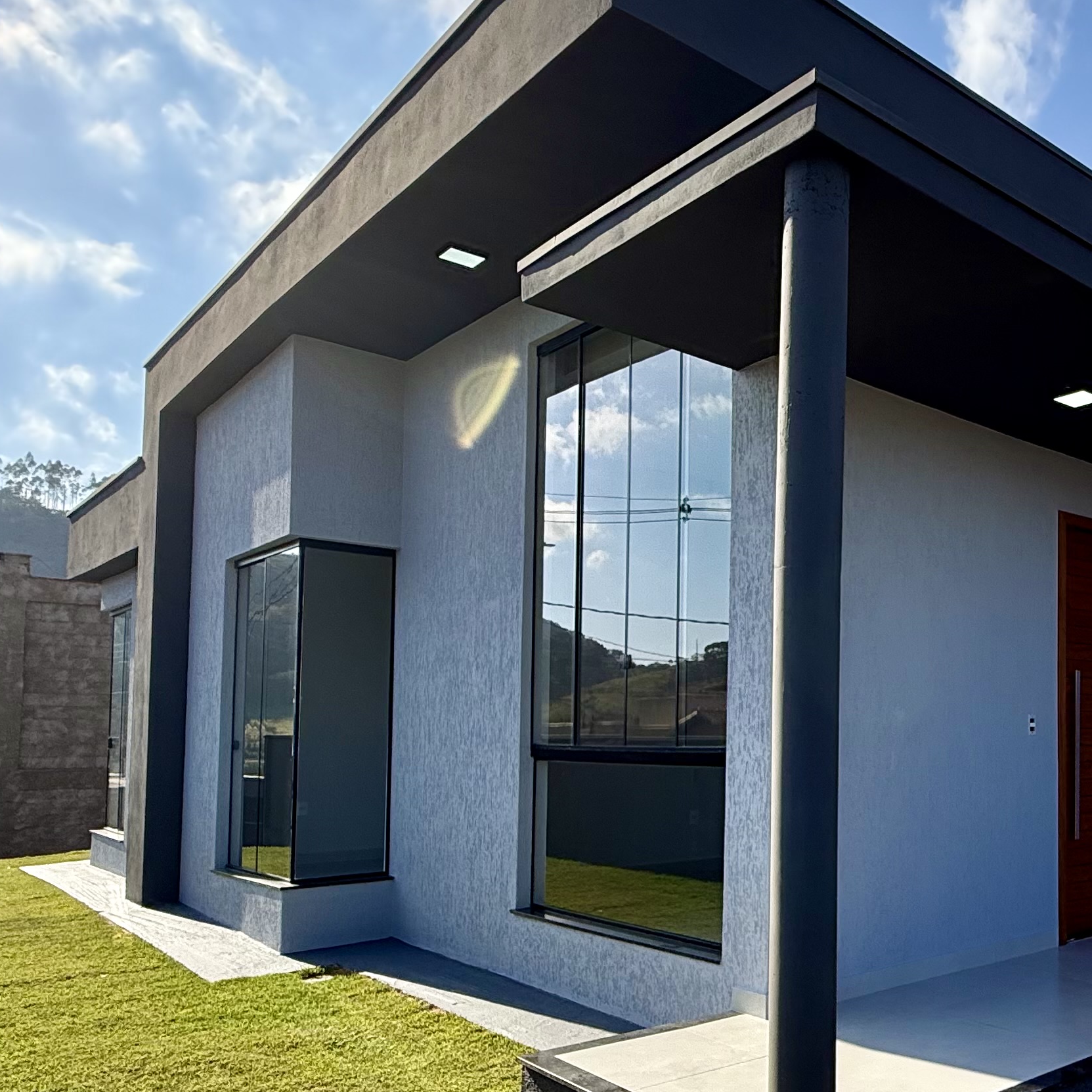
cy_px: 688
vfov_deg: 53.4
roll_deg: +0.4
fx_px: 1071
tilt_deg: +3.2
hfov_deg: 48.2
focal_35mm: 30
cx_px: 991
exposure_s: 1/1572
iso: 64
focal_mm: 2.22
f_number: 2.2
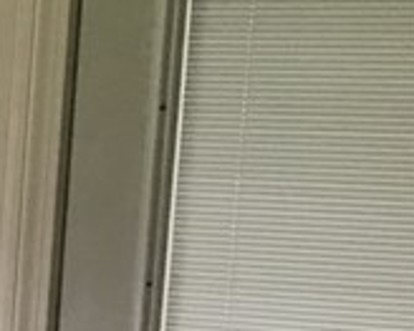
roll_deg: +0.4
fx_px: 2167
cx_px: -871
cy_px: 422
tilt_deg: -10.0
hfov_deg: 8.8
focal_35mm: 177
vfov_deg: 8.6
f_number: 2.2
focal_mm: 4.15
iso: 40
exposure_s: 1/30
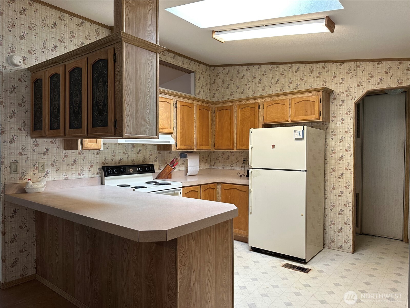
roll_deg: +0.1
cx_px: 205
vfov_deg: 56.8
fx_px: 284
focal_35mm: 24
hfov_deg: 71.6
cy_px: 154
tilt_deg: -1.2
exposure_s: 1/120
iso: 200
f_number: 1.78
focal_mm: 6.86
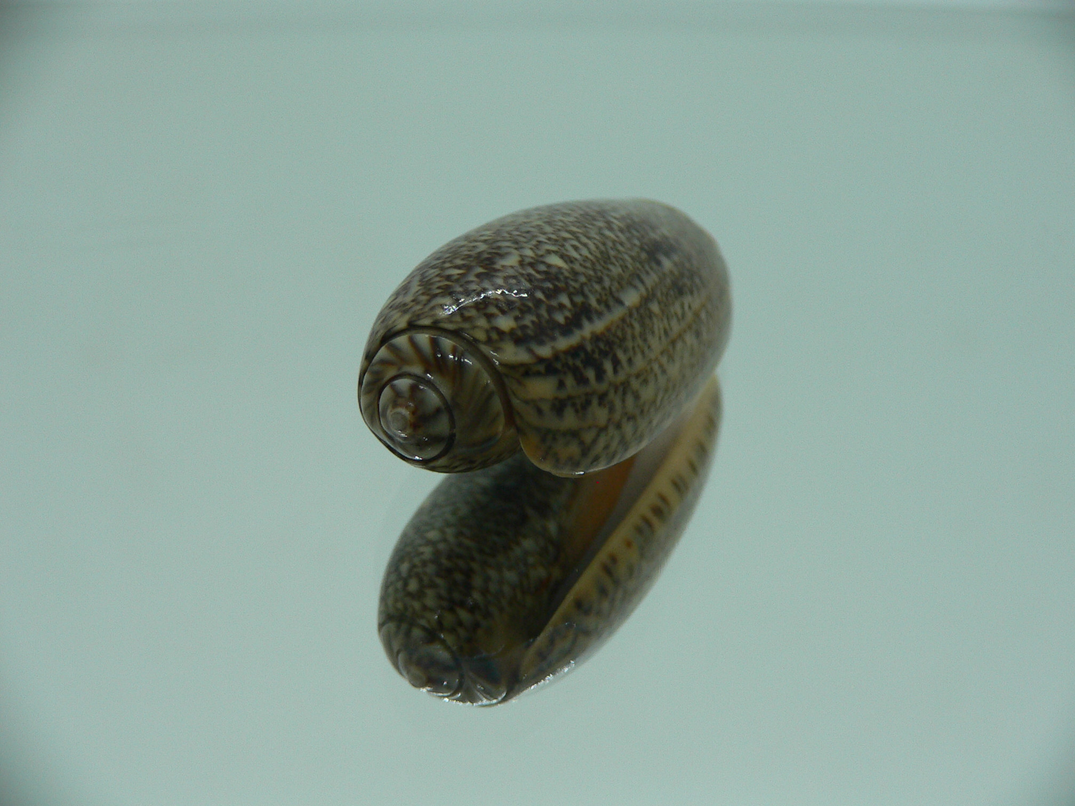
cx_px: 538
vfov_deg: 40.7
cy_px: 403
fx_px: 1087
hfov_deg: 52.6
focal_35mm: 35
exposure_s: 1/60
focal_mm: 4.6
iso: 80
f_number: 2.8
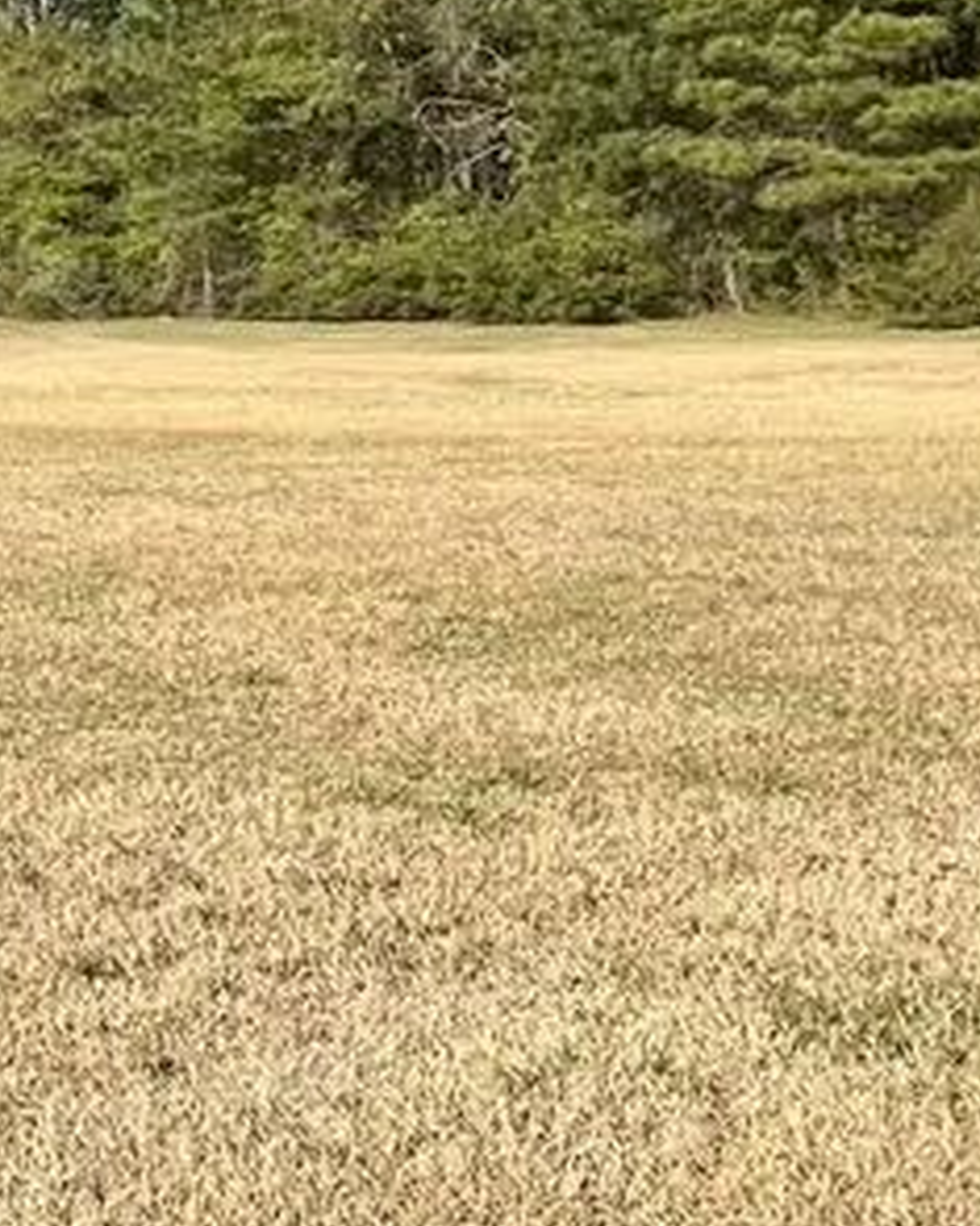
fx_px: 2140
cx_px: -826
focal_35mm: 59
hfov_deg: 19.1
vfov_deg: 31.4
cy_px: 315
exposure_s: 1/1206
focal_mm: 1.57
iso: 32
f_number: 1.8
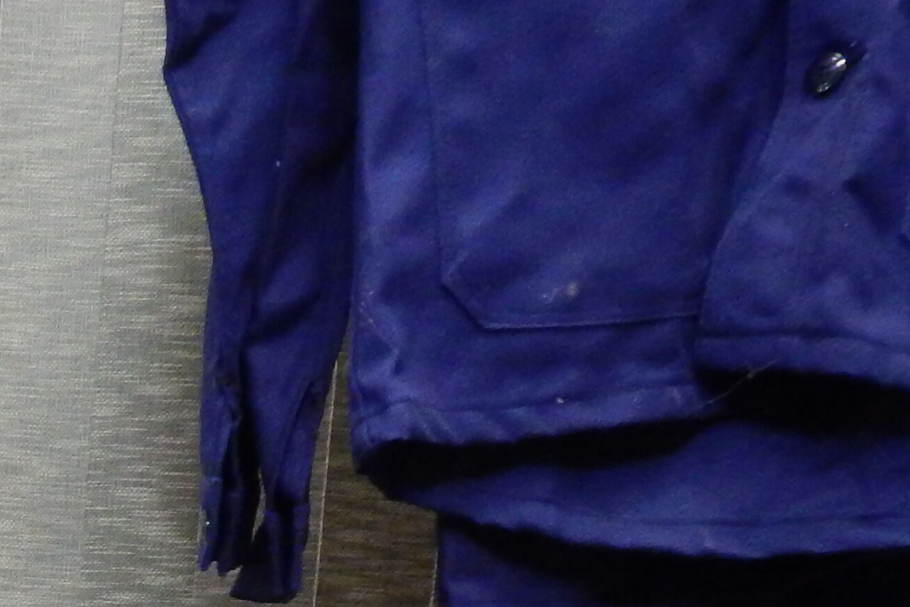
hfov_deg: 21.4
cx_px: -426
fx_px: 2047
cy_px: 1124
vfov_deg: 14.6
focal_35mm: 81
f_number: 3
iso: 500
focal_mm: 4
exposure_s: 1/8
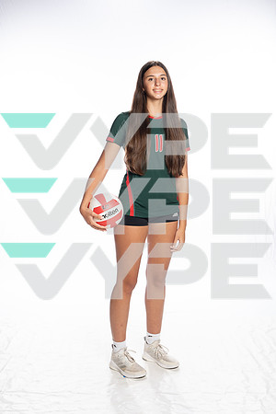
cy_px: 207
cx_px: 138
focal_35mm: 50
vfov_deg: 39.6
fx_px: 575
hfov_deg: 27.0
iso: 400
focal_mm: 50
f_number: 8
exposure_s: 1/250
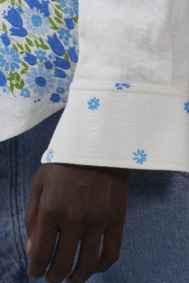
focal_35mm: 458
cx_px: 12
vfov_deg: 4.5
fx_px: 3602
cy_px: -148
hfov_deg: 3.0
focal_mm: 105
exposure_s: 1/160
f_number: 11
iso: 200
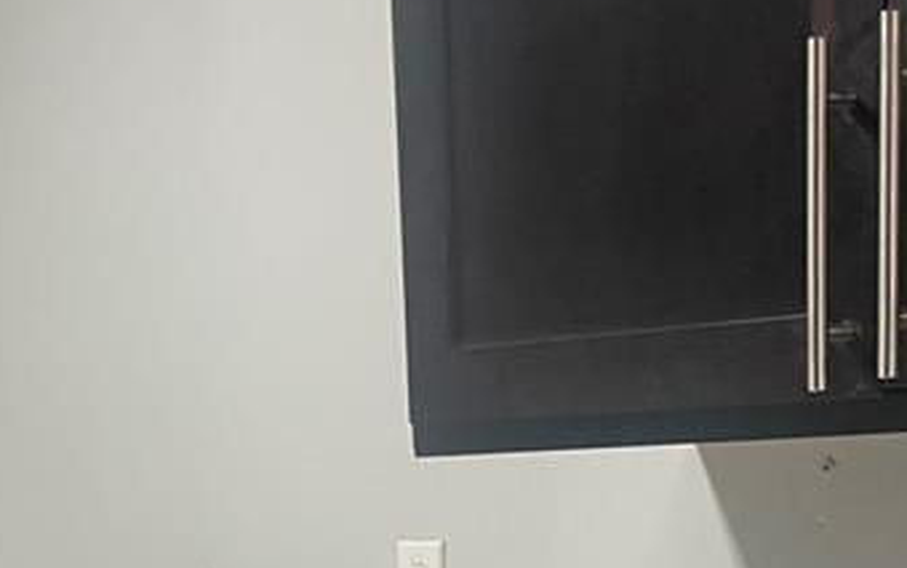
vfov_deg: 14.2
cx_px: 323
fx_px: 2053
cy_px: 981
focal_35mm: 83
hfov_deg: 24.8
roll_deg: +2.3
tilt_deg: -12.1
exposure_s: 1/60
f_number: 1.6
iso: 160
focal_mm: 4.2
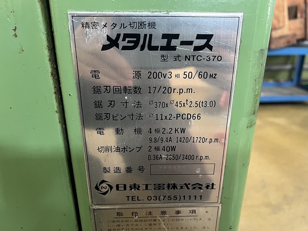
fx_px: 231
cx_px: 154
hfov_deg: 67.3
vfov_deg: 53.1
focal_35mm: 26
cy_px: 116
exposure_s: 1/60
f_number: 1.5
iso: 250
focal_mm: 5.7
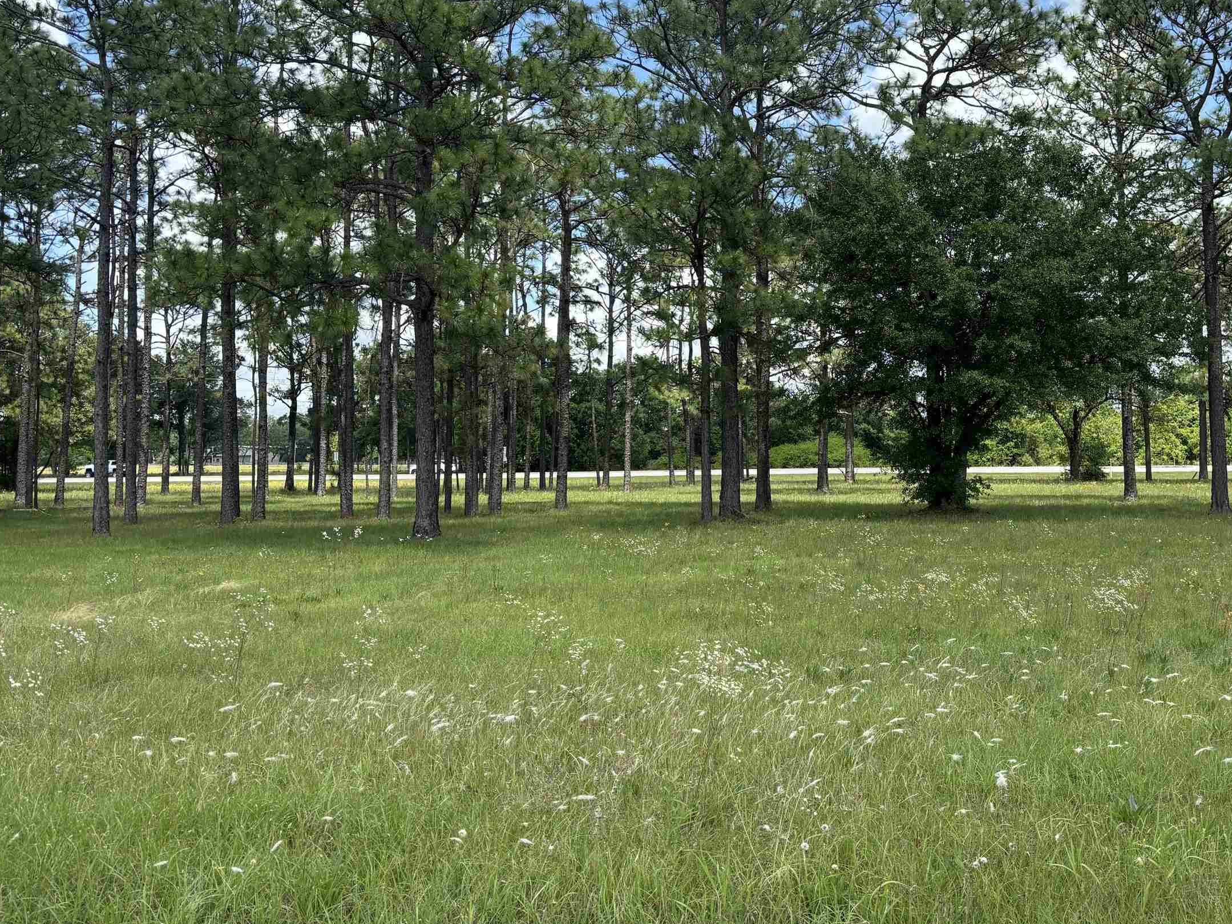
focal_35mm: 37
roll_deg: +0.2
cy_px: 346
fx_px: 1317
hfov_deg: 49.2
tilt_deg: +4.2
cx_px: 826
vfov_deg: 38.4
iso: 50
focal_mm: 5.96
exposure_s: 1/1458
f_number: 1.6
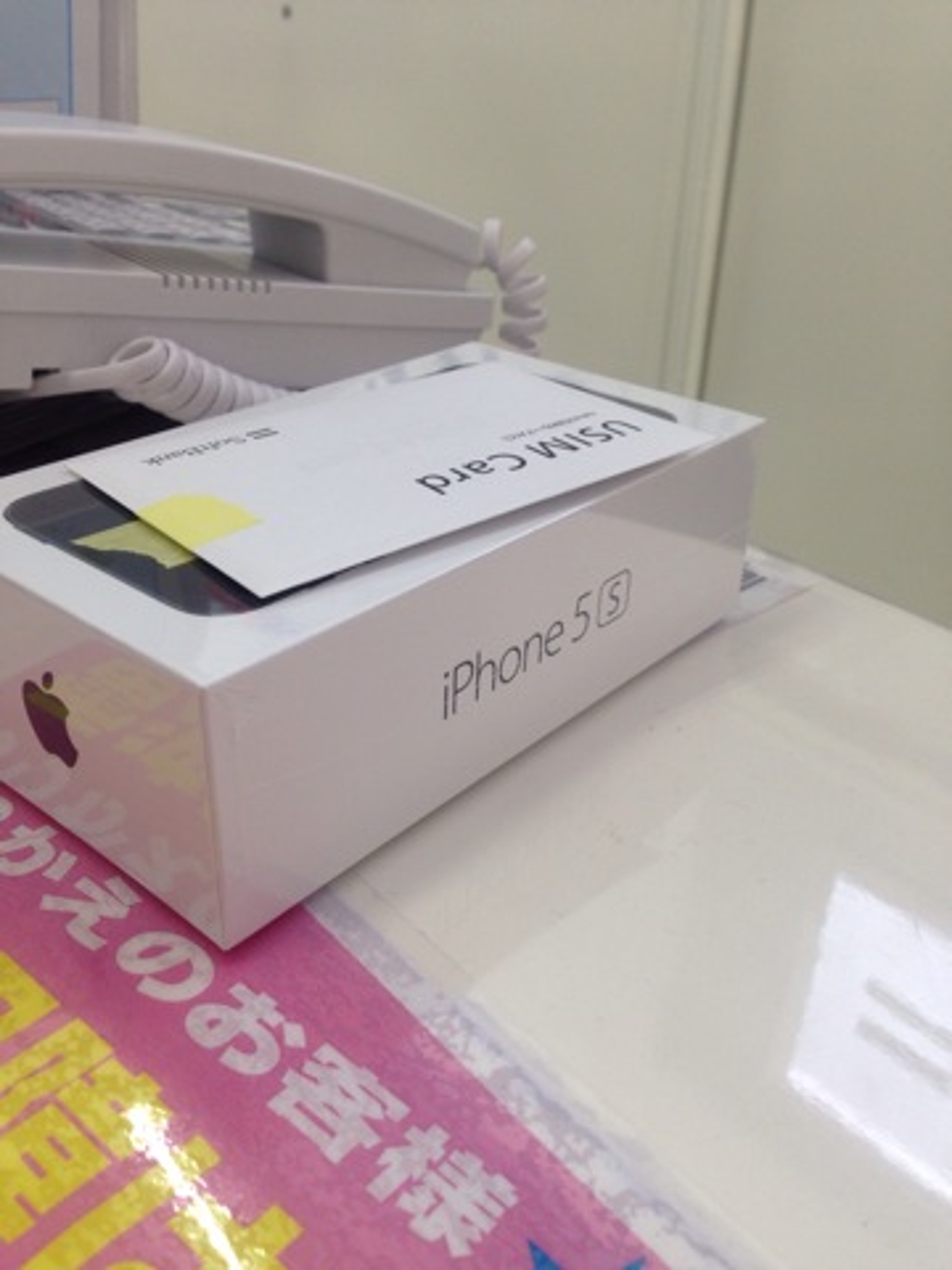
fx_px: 1210
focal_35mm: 33
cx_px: 476
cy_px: 635
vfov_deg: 55.4
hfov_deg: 42.9
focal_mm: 4.13
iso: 50
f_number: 2.4
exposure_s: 1/60
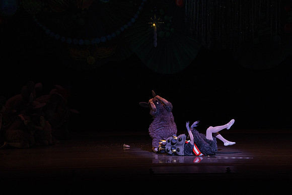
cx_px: 146
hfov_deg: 10.3
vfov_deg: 6.9
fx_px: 1623
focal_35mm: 200
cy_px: 98
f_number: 9
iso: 5000
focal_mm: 200
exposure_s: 1/320
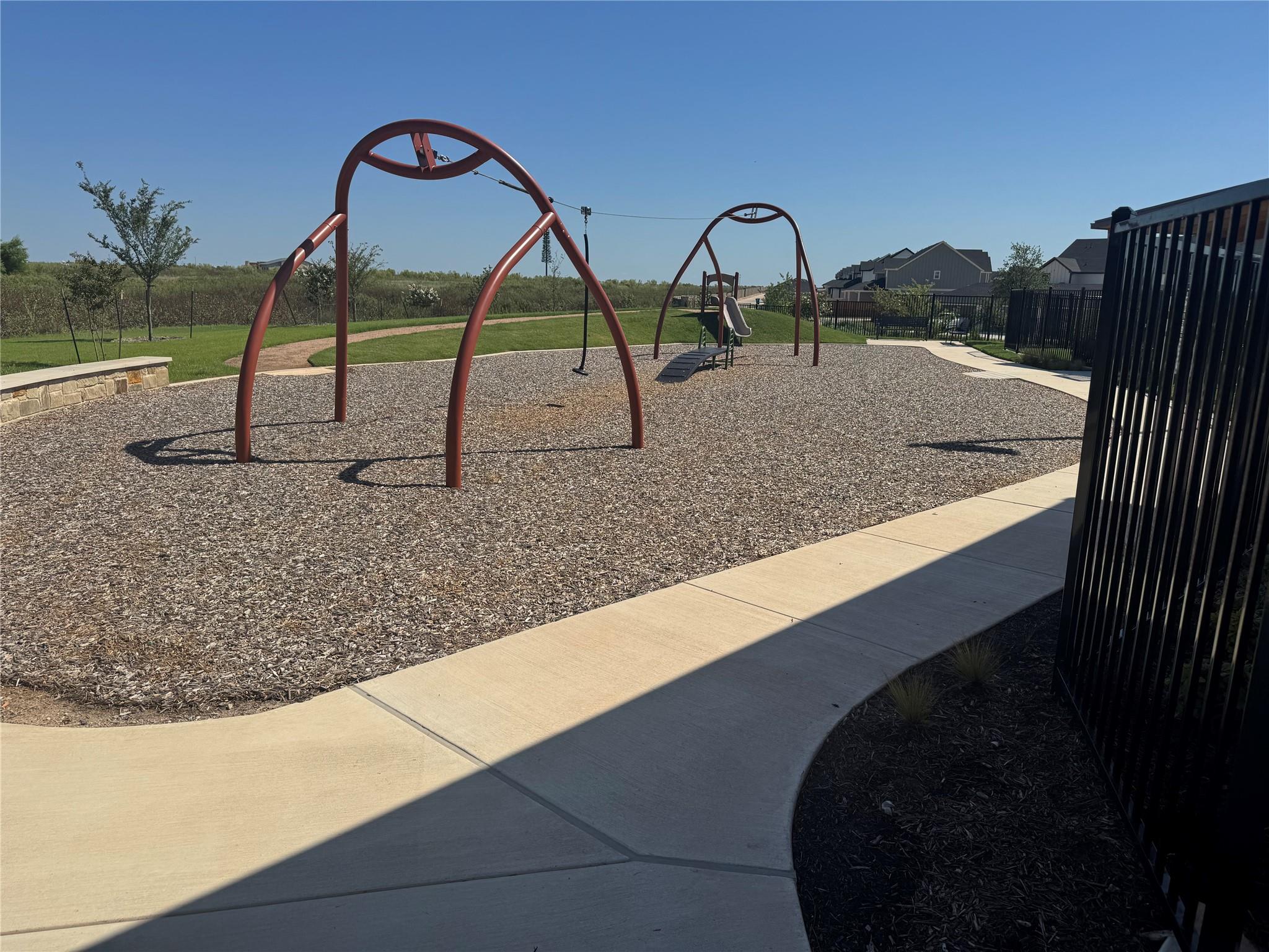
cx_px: 634
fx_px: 880
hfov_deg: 71.6
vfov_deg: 56.8
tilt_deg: -12.4
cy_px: 476
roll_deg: -1.8
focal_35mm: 24
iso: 80
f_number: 1.78
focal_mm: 6.76
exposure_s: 1/9009
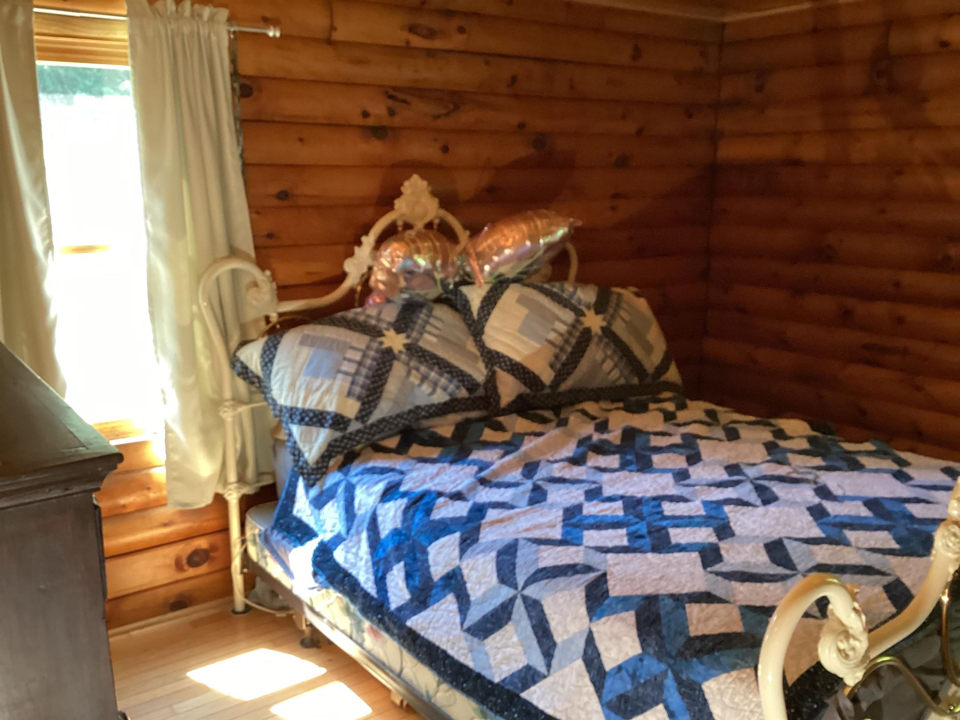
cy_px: 360
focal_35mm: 31
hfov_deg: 58.4
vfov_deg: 45.4
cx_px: 480
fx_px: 860
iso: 320
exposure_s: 1/60
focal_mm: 3.3
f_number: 2.4
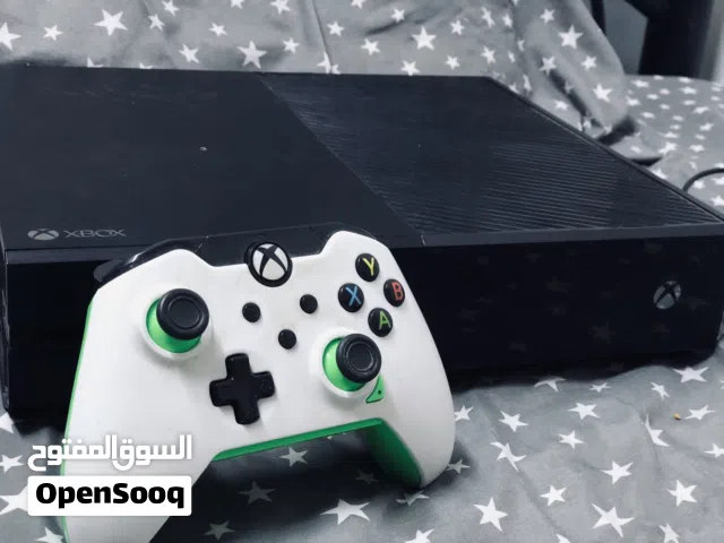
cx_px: 362
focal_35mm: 52
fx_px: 1088
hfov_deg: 36.8
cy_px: 272
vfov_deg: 28.0
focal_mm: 6
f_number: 2.4
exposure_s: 1/17
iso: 160
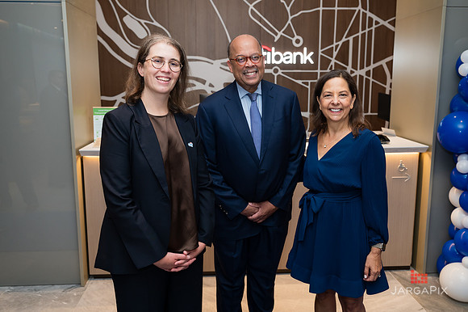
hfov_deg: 58.1
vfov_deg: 40.6
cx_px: 234
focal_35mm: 32
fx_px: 421
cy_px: 148
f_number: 4.5
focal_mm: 30.5
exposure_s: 1/160
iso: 640
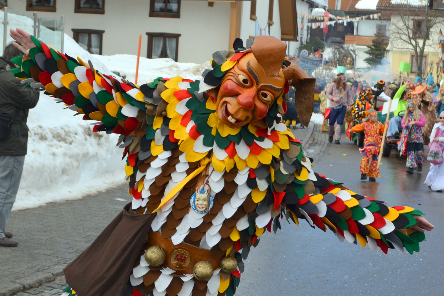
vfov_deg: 19.7
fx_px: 851
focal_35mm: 69
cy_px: 148
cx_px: 222
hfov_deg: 29.2
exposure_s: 1/200
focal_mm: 46
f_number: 9
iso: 100
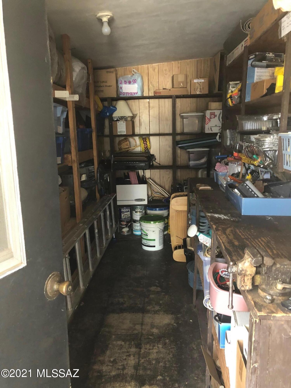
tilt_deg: -14.0
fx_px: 314
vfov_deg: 63.4
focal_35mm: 28
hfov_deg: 49.7
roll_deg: -0.7
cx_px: 146
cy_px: 194
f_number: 1.8
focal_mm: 3.99
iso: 80
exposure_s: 1/8
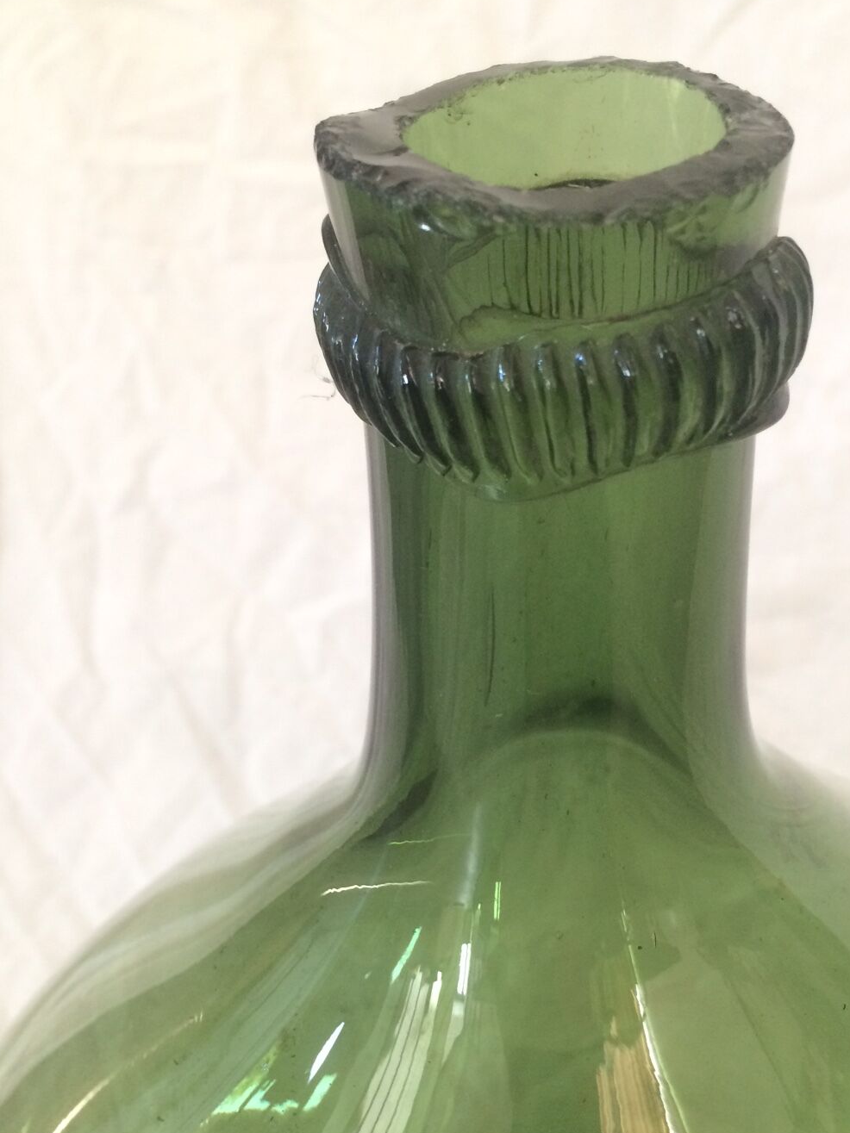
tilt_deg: -42.2
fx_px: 1179
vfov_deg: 51.0
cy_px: 691
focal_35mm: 36
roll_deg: -0.1
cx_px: 514
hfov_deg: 39.5
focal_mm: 4.15
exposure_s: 1/33
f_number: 2.2
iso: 160
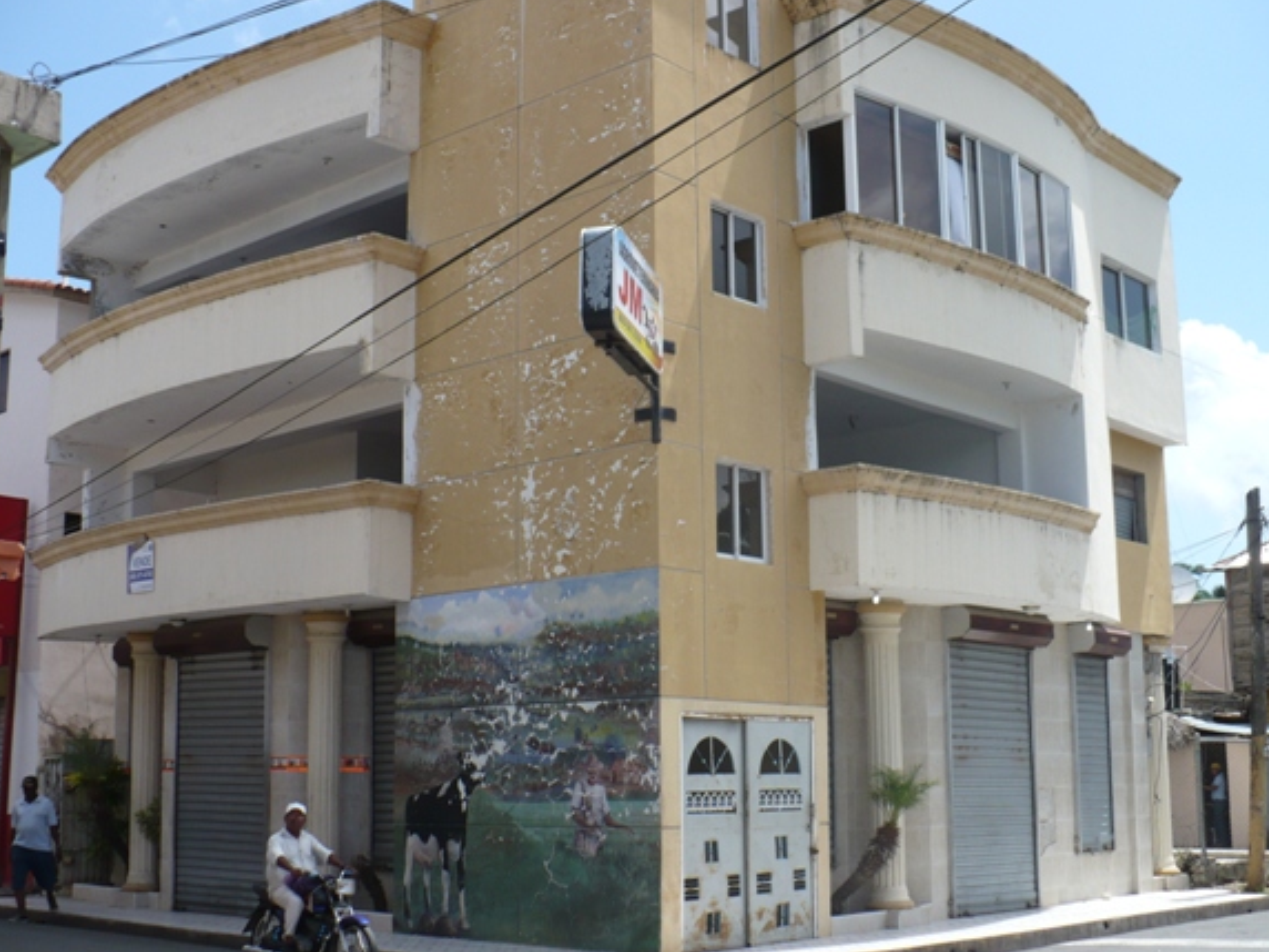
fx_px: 1723
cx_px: 619
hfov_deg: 40.4
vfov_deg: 30.9
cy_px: 475
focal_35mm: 47
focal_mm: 7
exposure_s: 1/1000
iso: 100
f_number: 2.9
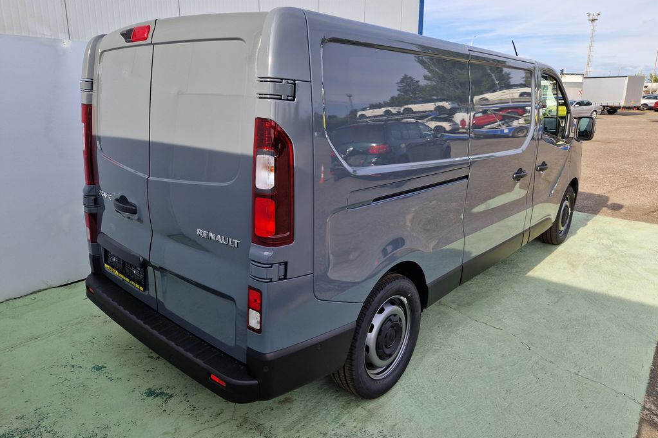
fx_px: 439
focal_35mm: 24
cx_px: 329
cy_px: 202
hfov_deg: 73.8
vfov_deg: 53.0
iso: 50
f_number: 1.8
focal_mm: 5.4
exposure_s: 1/798
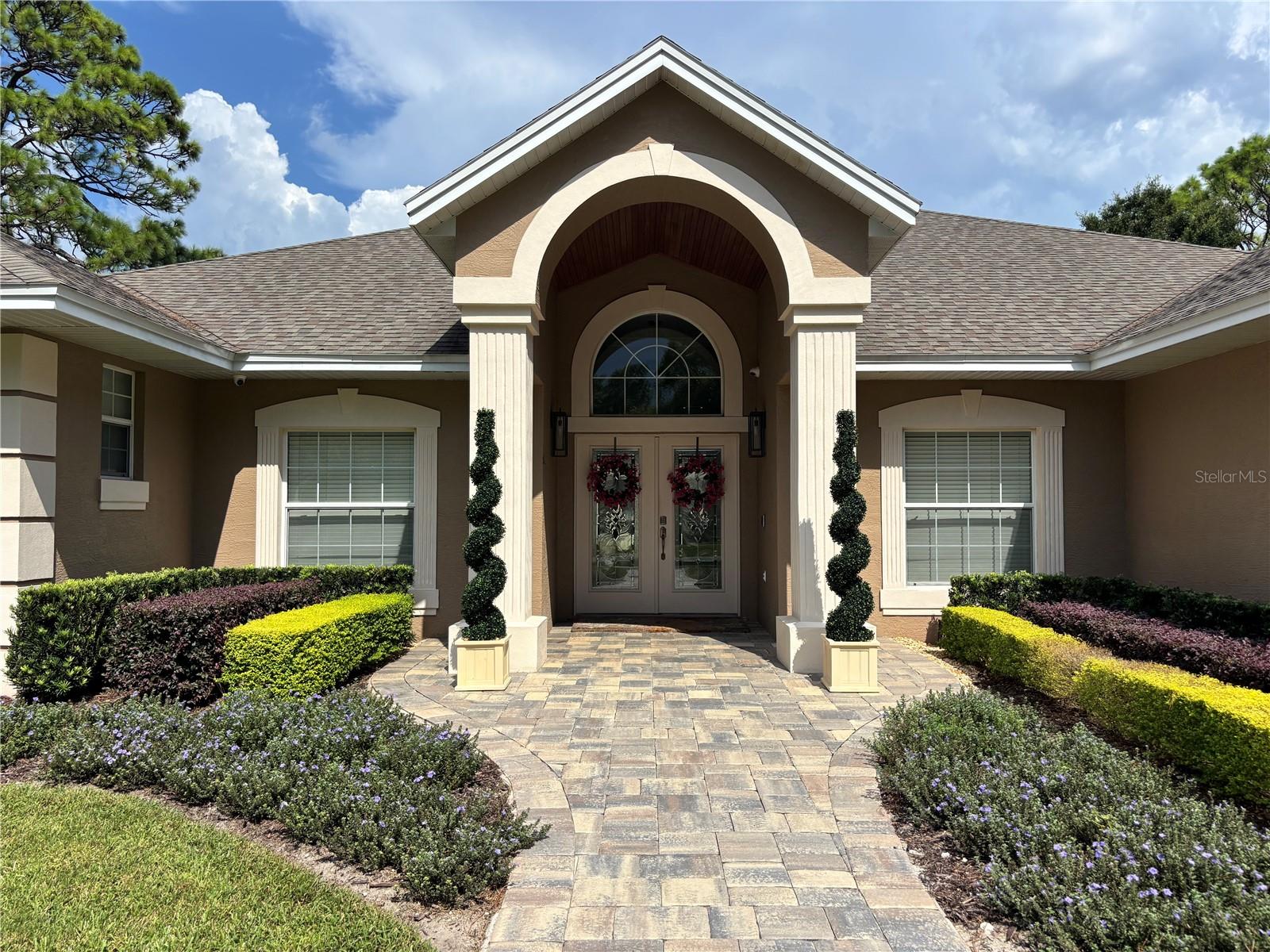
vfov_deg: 53.1
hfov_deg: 67.3
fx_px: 954
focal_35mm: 26
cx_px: 635
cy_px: 476
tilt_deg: +2.5
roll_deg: +0.1
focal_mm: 5.96
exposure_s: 1/4082
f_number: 1.6
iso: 50
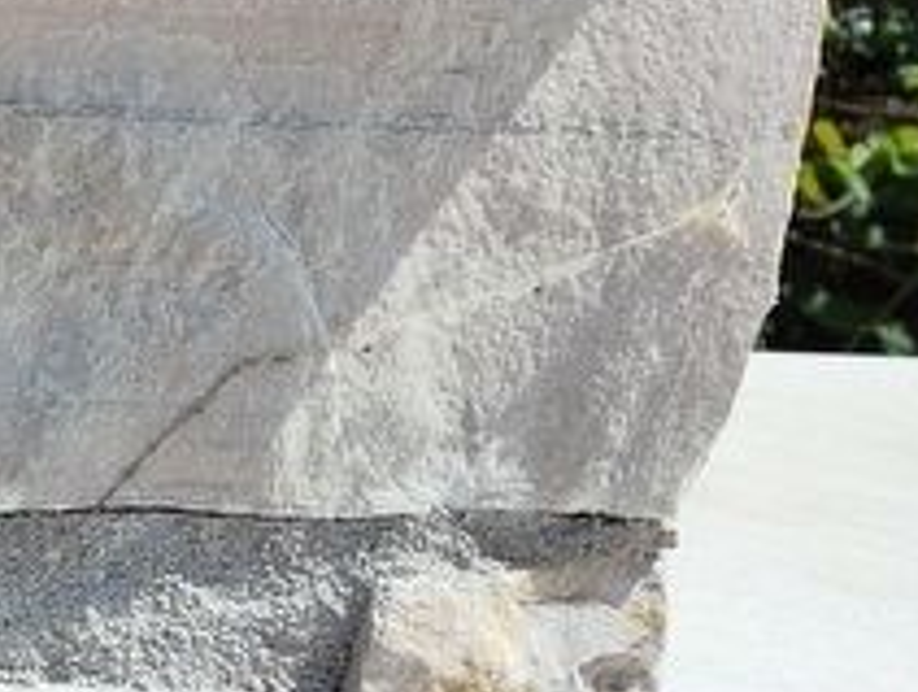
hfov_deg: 17.6
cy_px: 509
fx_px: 2311
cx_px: -783
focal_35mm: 87
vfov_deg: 16.9
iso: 100
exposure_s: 1/1648
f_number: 1.8
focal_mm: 5.56
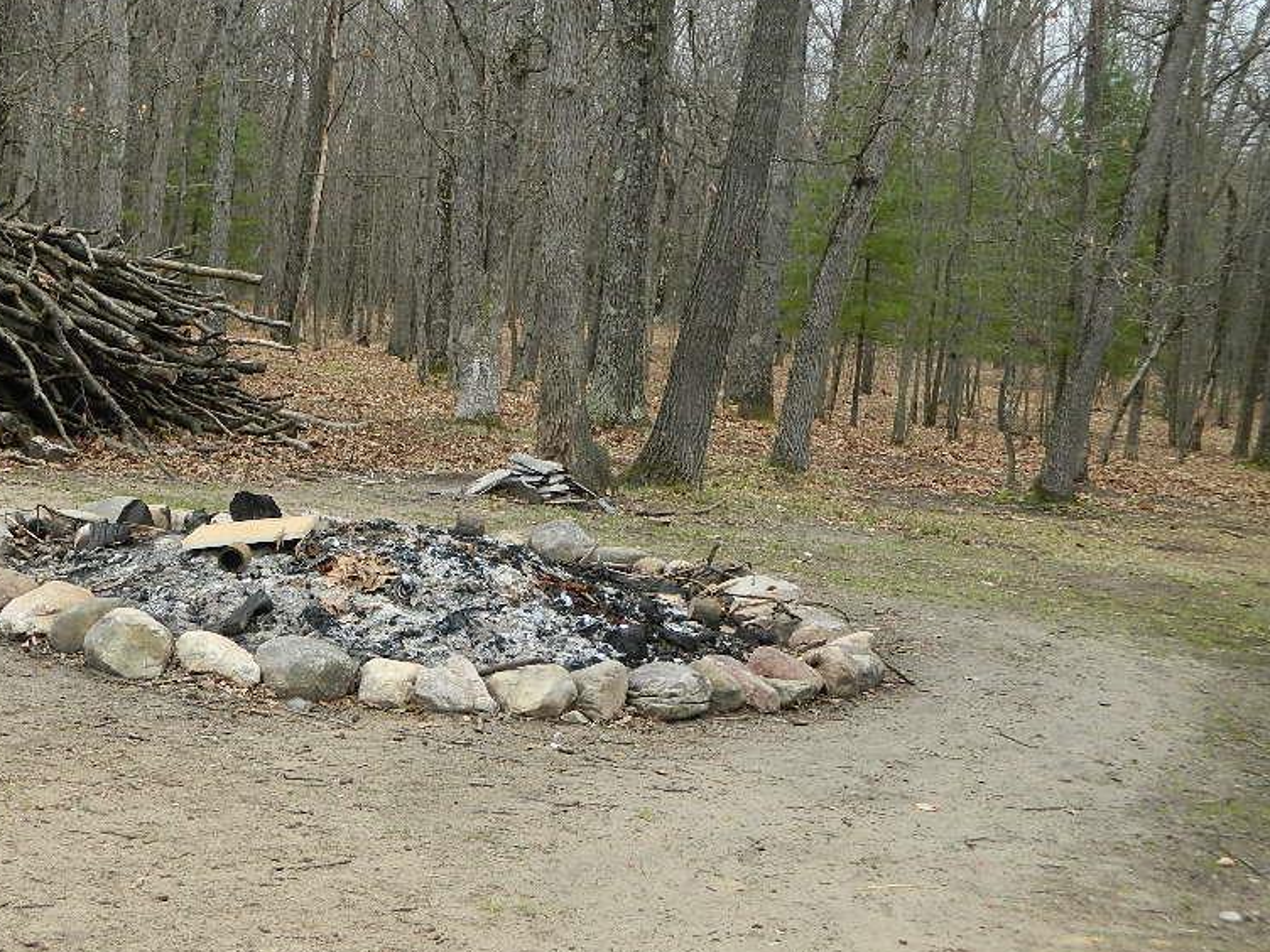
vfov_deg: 22.9
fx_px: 2348
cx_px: 436
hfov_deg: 30.1
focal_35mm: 64
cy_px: 571
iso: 125
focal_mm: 8.4
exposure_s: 1/400
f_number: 3.6
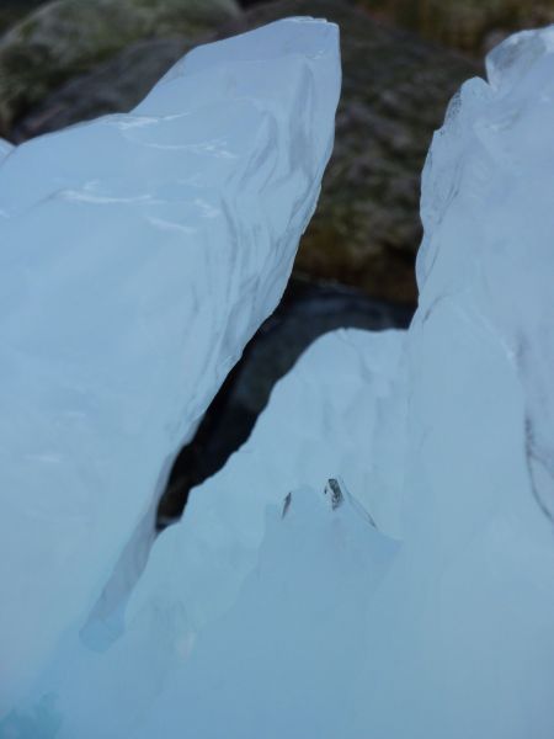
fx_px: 2731
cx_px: 277
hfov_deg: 11.6
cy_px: 370
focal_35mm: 128
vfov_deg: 15.4
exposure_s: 1/400
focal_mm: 21
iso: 80
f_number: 4.4
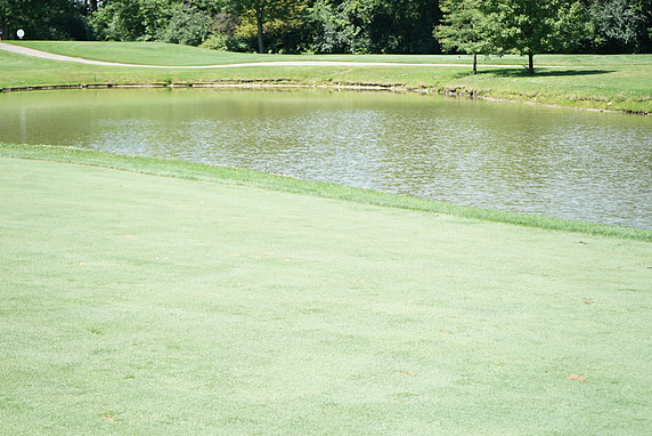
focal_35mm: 71
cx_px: 323
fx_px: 1286
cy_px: 220
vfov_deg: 19.2
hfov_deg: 28.4
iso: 100
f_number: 6.3
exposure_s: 1/160
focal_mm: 70
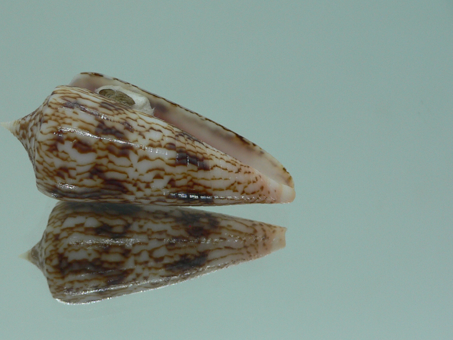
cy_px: 181
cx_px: 156
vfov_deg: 30.9
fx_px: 615
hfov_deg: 40.0
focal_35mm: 47
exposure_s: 1/60
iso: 80
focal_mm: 4.6
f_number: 2.8
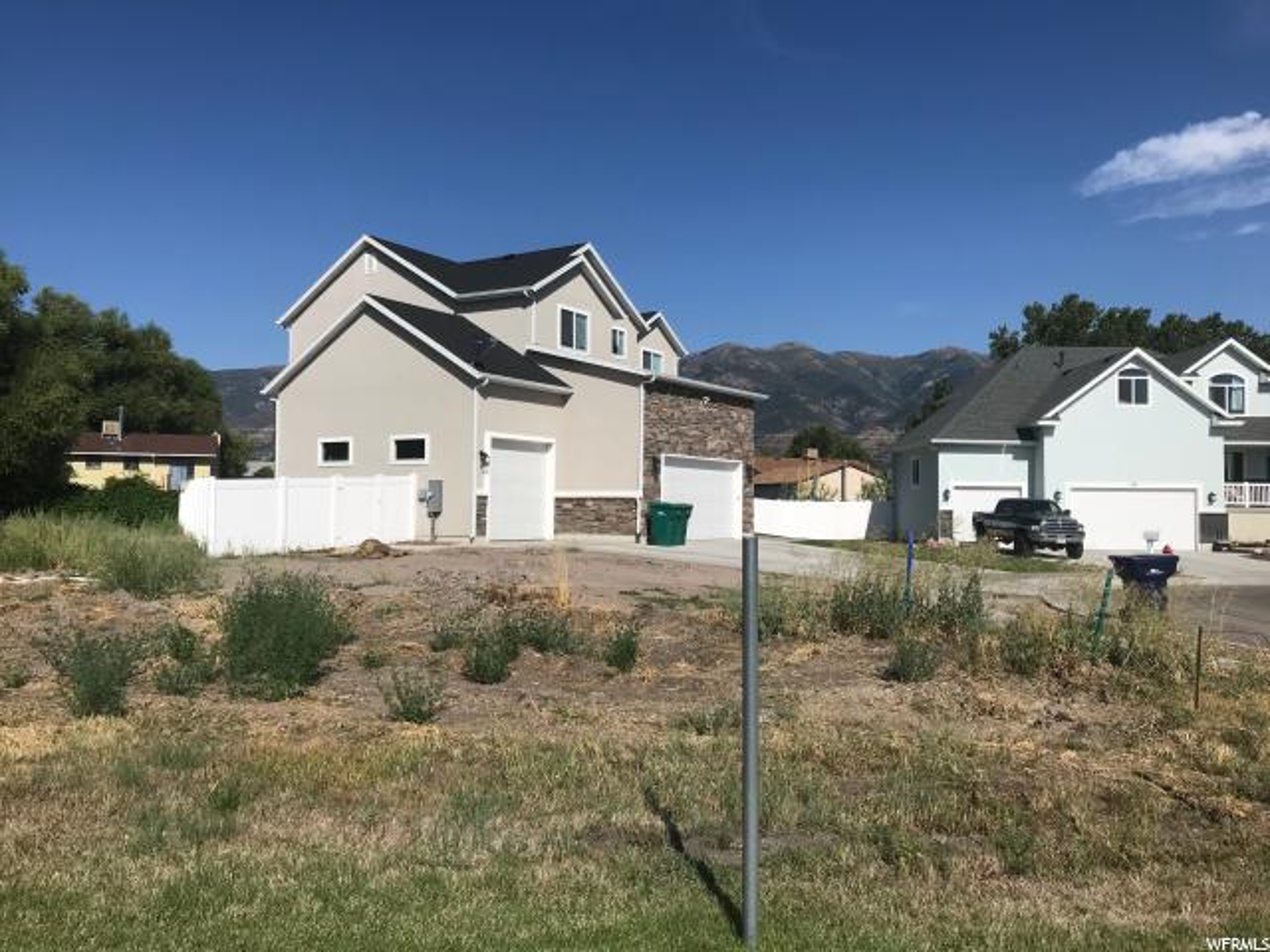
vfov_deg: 49.7
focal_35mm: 28
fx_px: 1027
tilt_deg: +2.4
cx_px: 635
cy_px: 476
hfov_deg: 63.4
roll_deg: +0.2
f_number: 1.8
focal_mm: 3.99
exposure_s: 1/3831
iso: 20
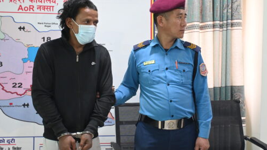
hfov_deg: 37.5
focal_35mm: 56
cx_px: 133
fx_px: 393
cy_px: 67
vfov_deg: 21.6
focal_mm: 35
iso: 3200
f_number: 5.3
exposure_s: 1/60
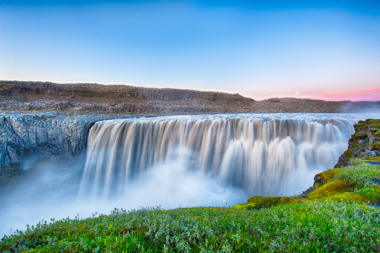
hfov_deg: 104.3
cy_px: 126
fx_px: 148
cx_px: 190
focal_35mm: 14
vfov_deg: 81.1
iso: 200
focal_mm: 14
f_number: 22
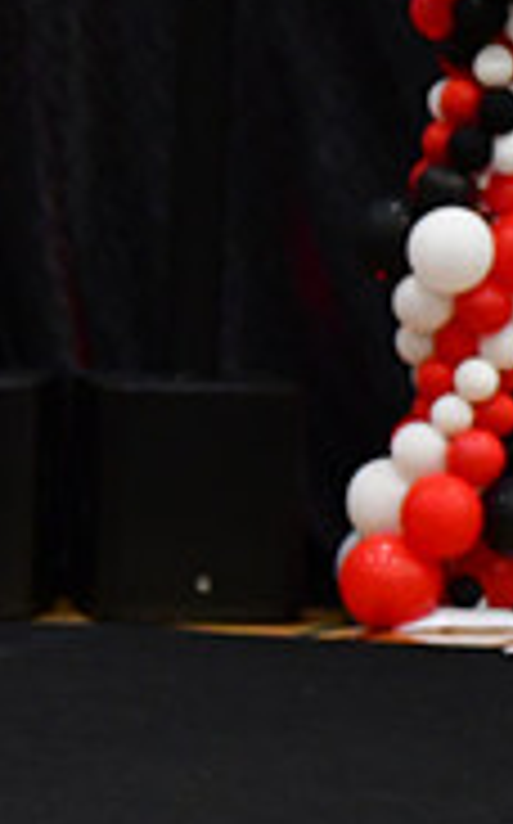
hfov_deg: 2.2
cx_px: 1300
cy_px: 412
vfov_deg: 3.6
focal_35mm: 581
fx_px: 13027
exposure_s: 1/500
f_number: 4
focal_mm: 120
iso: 4000
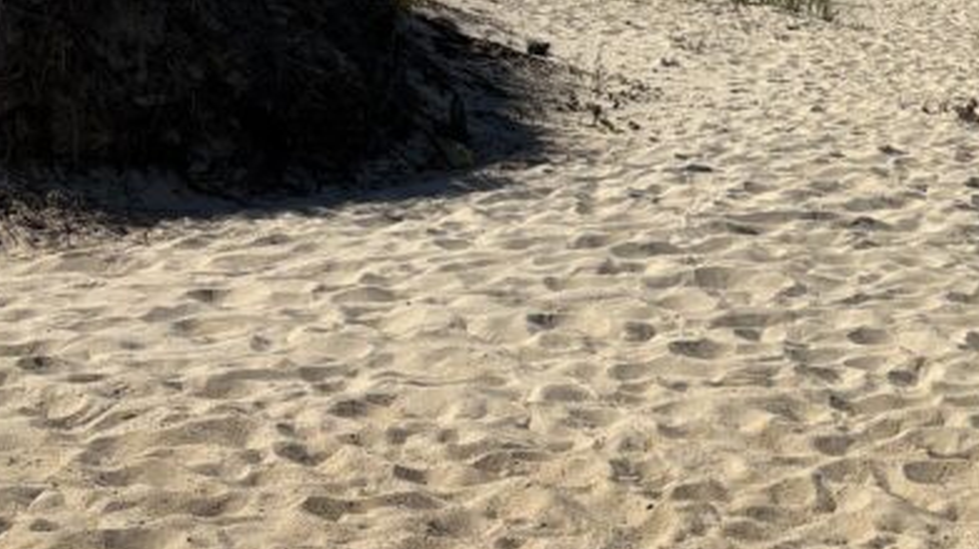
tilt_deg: -8.4
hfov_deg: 26.3
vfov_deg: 16.2
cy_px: 110
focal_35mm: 74
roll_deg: +0.5
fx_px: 1920
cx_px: 1086
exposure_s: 1/6993
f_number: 1.6
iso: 50
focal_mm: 5.96
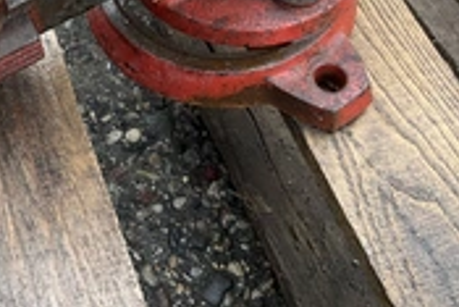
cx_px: 87
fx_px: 880
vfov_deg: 18.6
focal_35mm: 69
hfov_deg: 28.5
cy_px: -71
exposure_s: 1/122
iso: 25
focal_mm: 3
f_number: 1.8
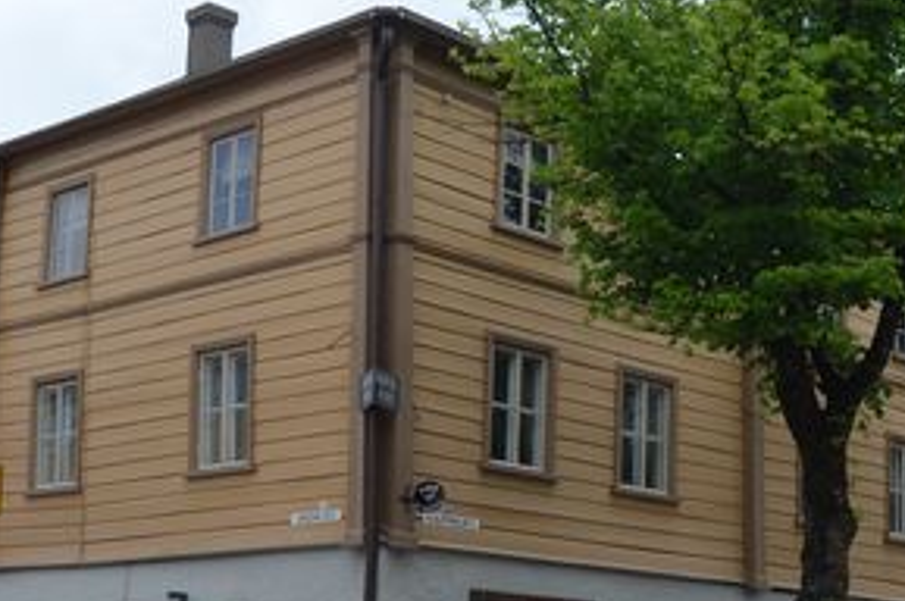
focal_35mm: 73
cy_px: 430
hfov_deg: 27.7
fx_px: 1833
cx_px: 489
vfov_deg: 18.5
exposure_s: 1/250
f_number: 8
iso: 140
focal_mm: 22
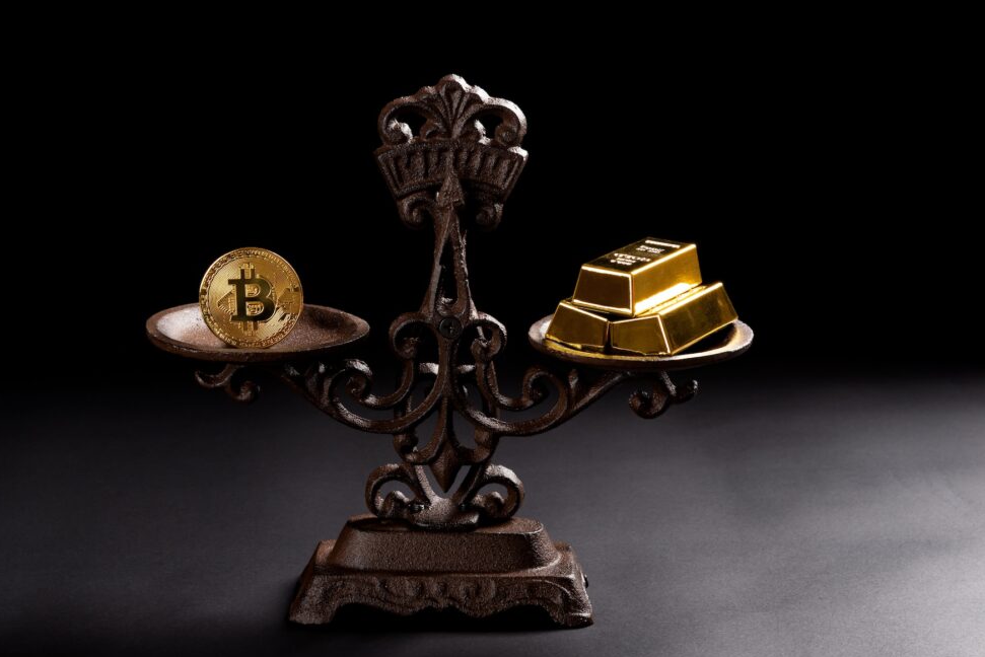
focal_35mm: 66
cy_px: 333
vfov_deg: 20.6
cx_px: 448
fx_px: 1806
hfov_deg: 30.5
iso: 250
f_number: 16
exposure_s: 1/160
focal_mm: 60
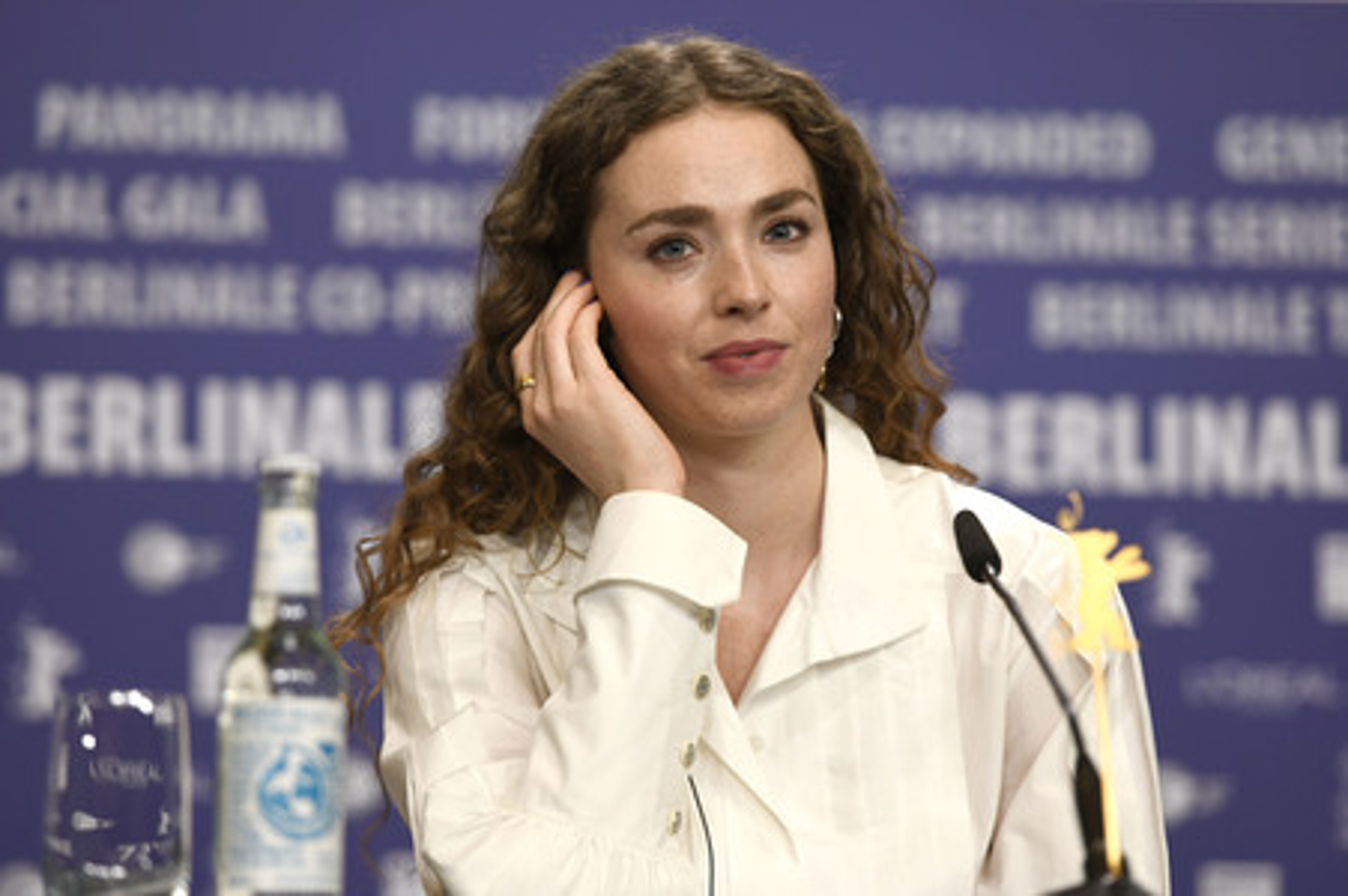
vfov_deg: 7.8
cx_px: 674
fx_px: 6548
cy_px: 448
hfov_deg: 11.8
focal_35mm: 175
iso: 1000
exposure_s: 1/250
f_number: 3.5
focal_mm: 175
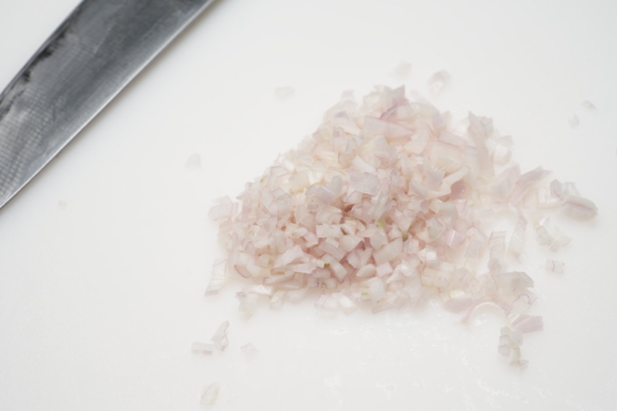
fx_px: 1199
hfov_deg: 28.9
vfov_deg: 19.4
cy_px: 206
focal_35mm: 70
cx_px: 308
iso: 100
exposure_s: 1/125
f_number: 8
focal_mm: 70
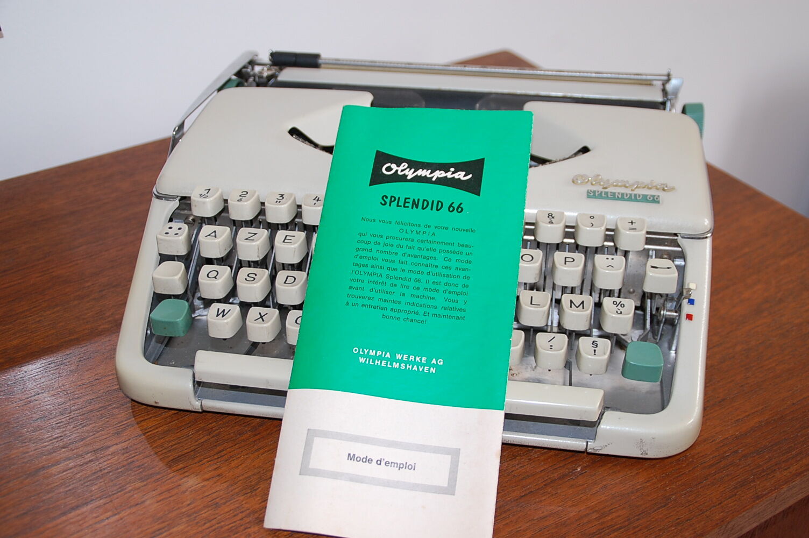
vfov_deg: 31.8
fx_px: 943
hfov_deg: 46.4
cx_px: 404
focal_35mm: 42
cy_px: 269
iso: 400
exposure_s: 1/60
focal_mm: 28
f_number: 4
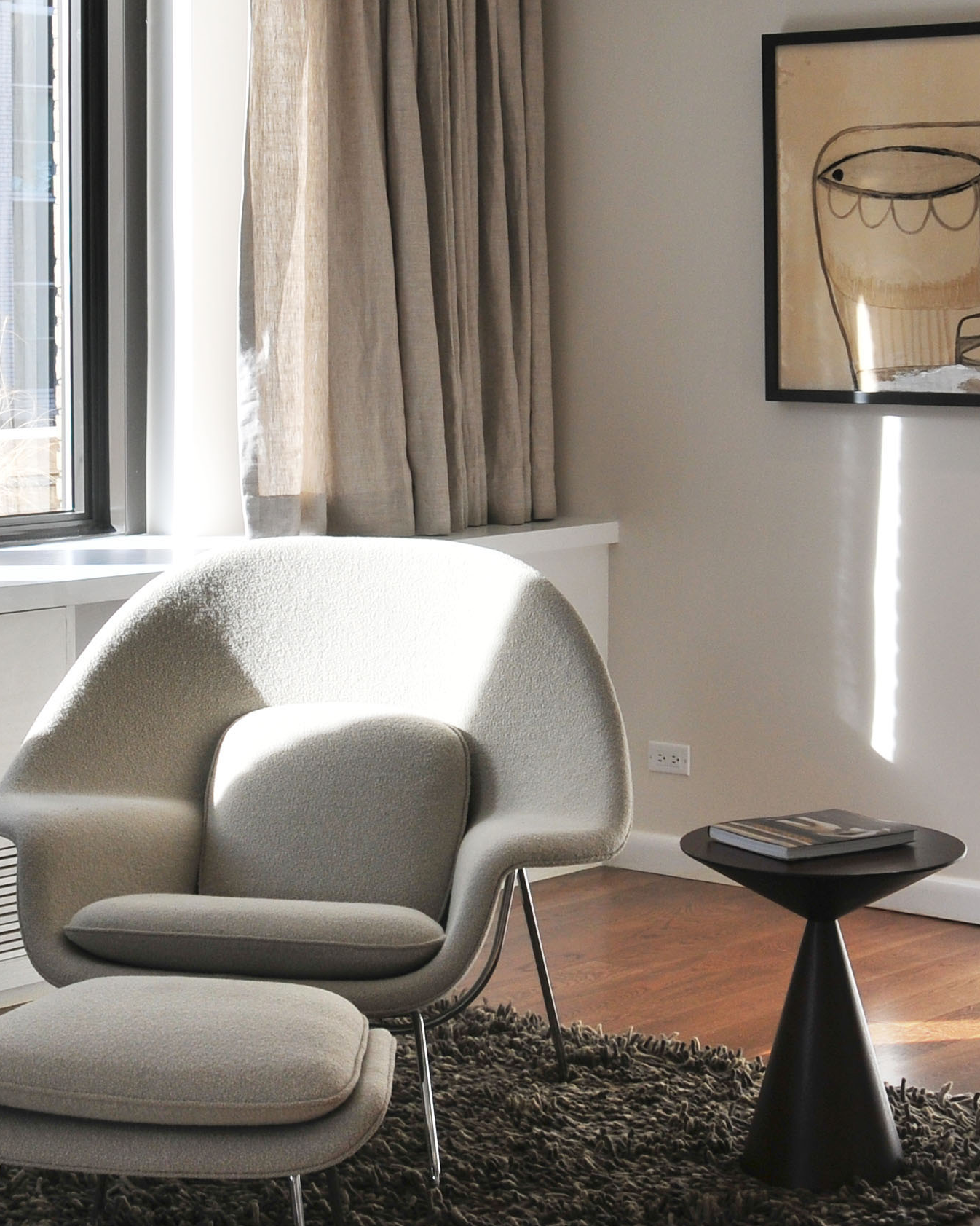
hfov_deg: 17.8
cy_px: 419
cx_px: 323
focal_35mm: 86
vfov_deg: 22.1
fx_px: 3119
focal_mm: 24
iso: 250
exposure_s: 1/200
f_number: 8
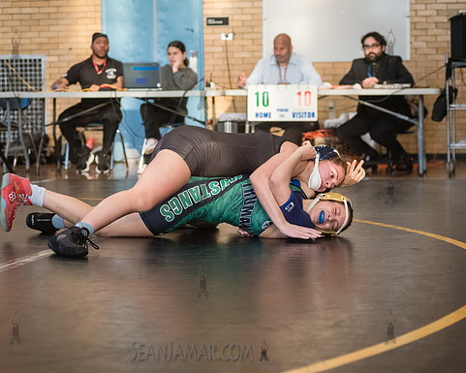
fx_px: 1435
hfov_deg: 18.4
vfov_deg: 14.8
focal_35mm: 104
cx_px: 235
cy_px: 213
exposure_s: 1/400
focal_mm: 80
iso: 5000
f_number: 3.5
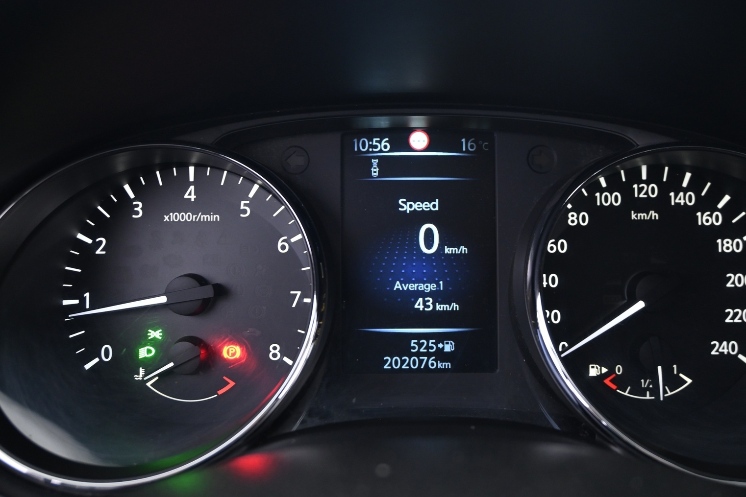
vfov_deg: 39.4
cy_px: 243
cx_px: 395
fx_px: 695
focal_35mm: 34
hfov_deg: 56.4
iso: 1000
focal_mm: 21
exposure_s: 1/2.5
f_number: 4
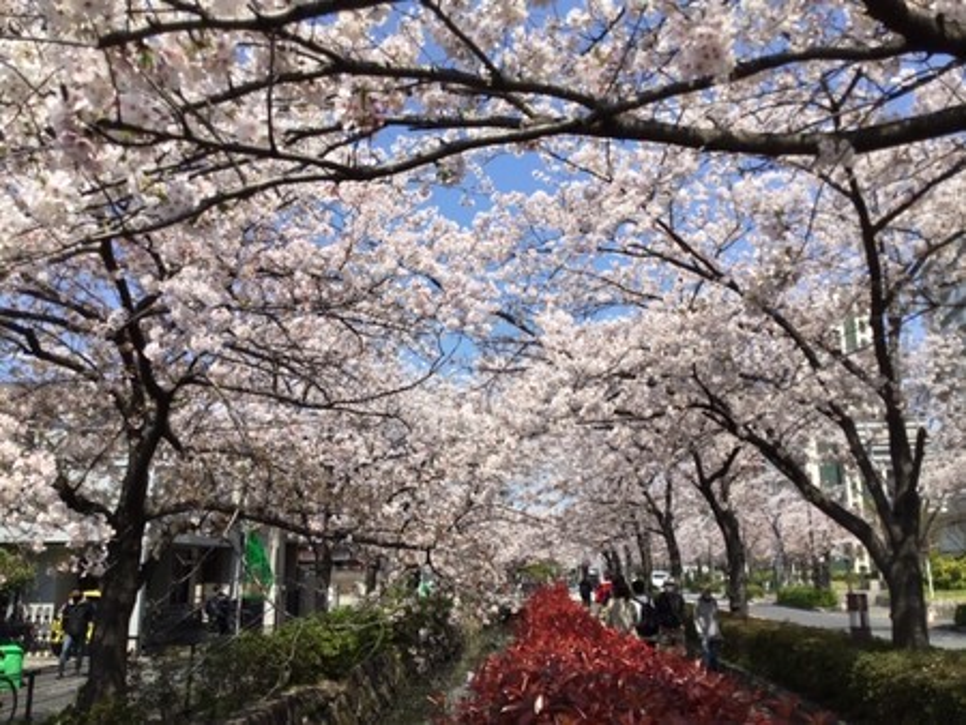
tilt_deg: +16.0
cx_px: 483
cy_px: 362
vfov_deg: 45.5
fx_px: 866
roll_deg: -3.0
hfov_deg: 58.3
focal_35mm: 31
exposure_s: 1/1148
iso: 25
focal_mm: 3.3
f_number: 2.4
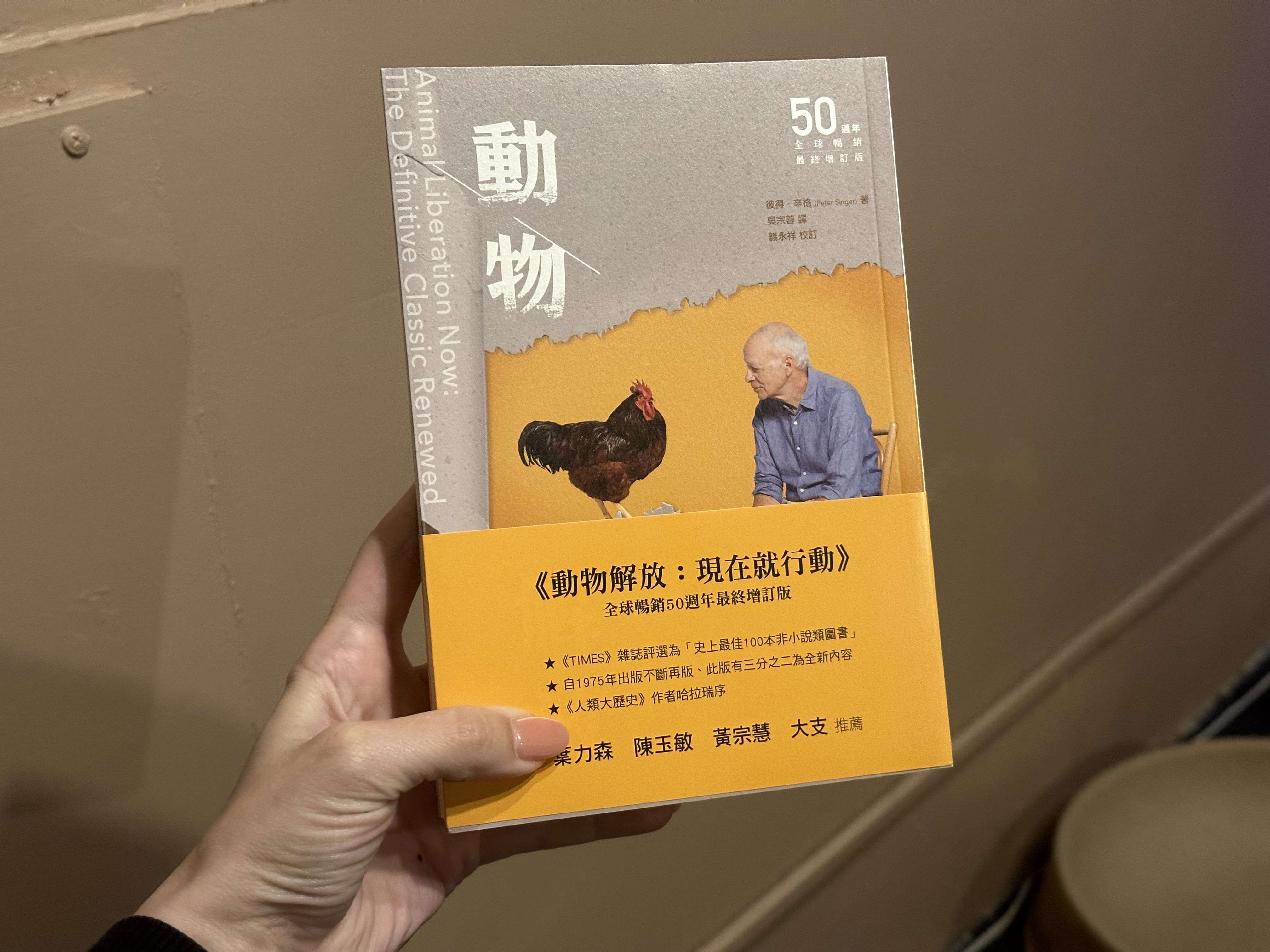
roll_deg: +3.8
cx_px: 635
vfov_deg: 30.3
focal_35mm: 48
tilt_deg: -25.1
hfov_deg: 39.7
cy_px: 476
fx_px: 1761
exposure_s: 1/40
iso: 320
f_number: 1.78
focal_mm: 6.86
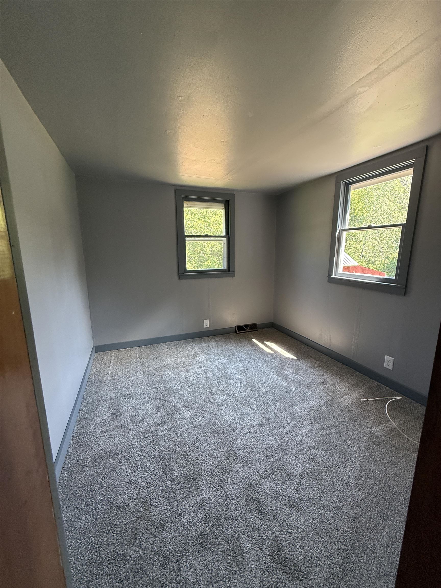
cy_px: 294
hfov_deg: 85.7
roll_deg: +0.2
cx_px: 220
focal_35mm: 14
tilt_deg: -10.1
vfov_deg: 102.1
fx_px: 238
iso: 200
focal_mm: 2.22
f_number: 2.2
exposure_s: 1/99
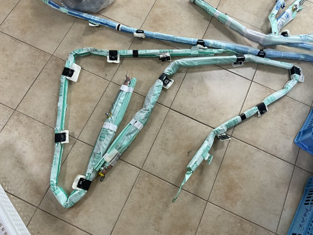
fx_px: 262
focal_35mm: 29
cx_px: 156
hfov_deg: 61.7
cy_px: 118
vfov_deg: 48.2
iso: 50
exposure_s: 1/50
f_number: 1.8
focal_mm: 3
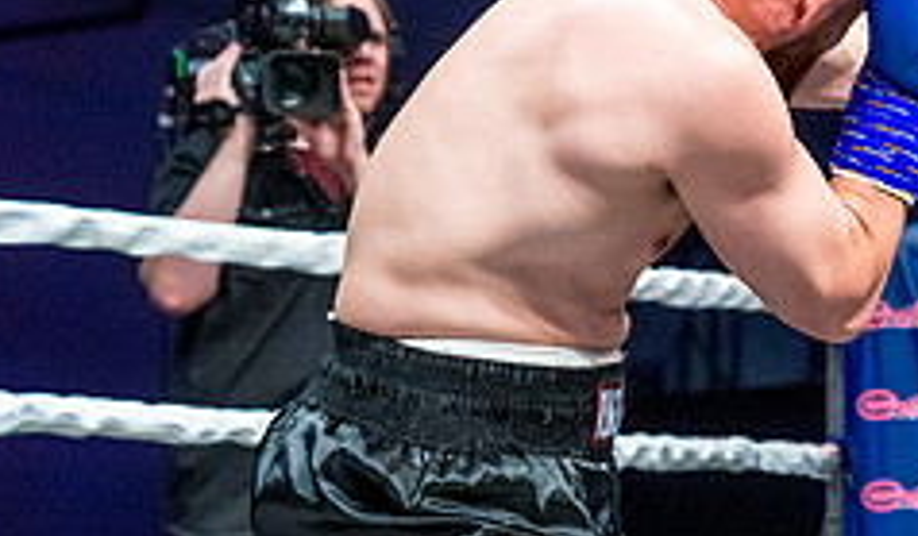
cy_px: 64
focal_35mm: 184
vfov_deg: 6.8
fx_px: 4521
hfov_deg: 11.4
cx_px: 1127
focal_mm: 66
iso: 4000
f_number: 4
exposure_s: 1/1000
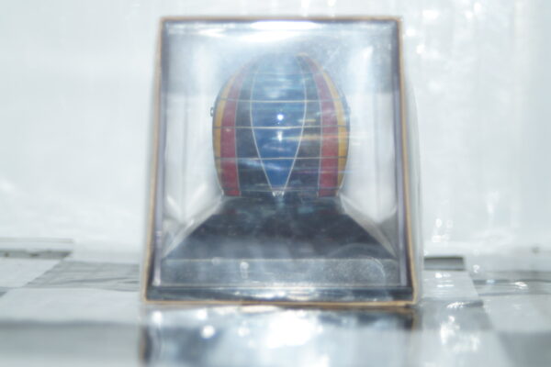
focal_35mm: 120
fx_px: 1837
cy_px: 184
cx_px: 276
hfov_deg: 17.1
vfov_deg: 11.4
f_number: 5.6
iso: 200
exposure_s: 1/60
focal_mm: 80
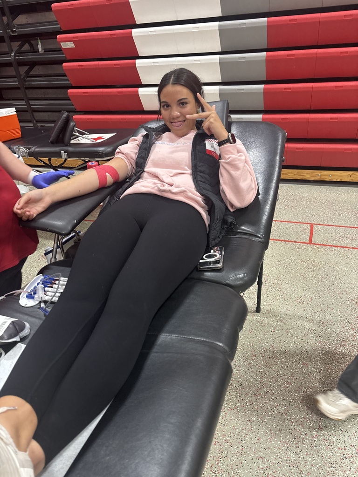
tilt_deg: -25.6
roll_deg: +3.5
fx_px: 359
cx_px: 179
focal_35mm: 26
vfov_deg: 67.3
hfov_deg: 53.1
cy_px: 238
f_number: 1.6
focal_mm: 5.96
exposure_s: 1/60
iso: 160
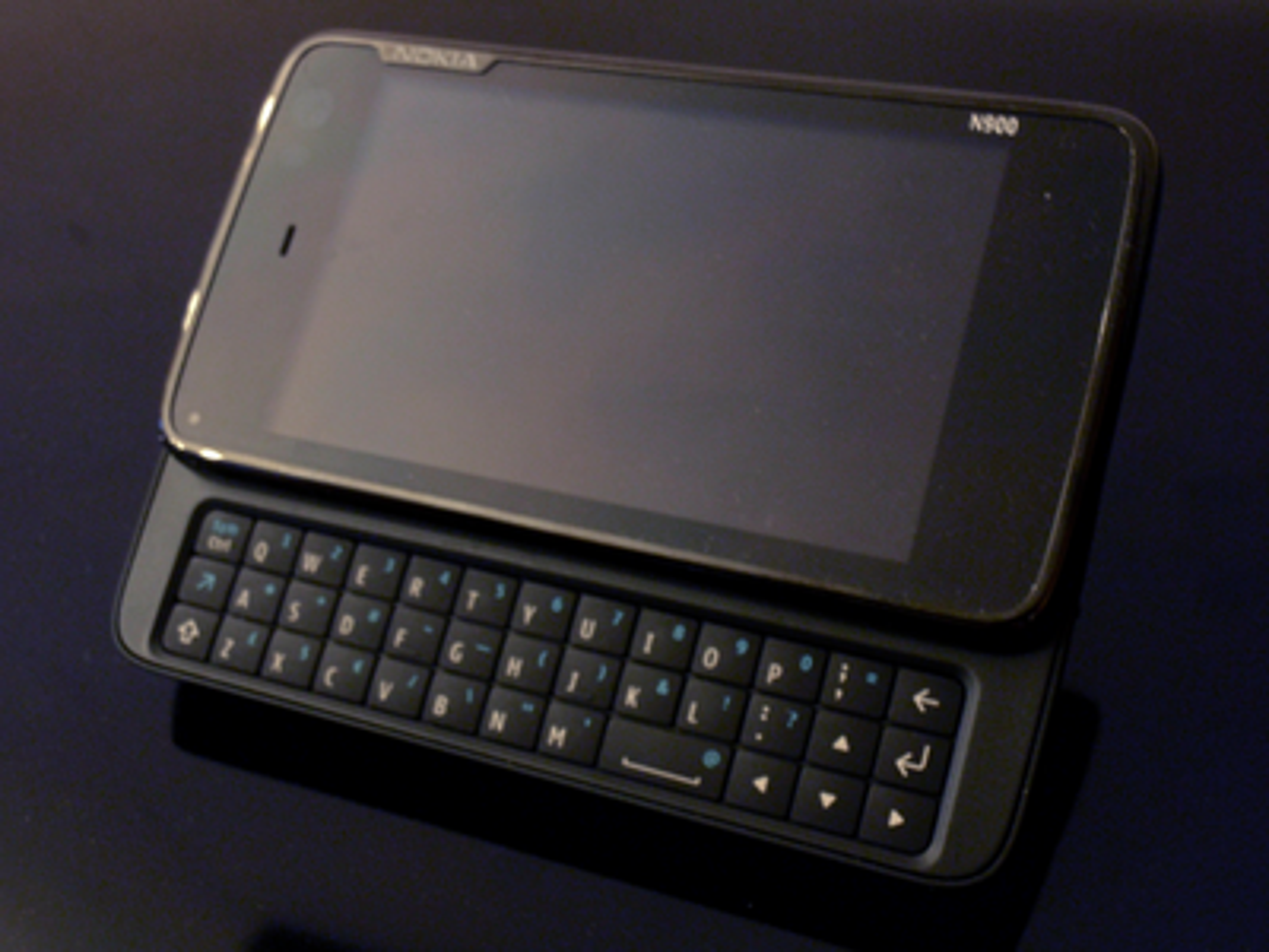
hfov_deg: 46.8
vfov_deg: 36.0
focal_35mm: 40
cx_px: 634
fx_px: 1466
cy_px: 476
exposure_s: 1/2
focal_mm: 7.25
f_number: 3.9
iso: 250
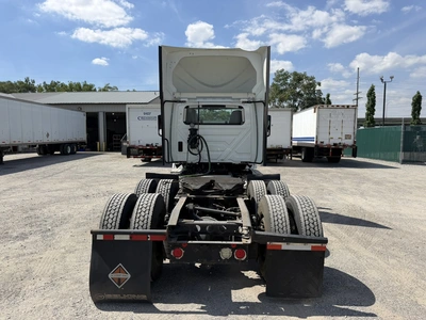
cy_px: 160
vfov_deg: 56.8
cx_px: 213
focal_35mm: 24
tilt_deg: -0.1
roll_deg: -0.5
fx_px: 295
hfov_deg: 71.6
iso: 80
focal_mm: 6.76
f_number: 1.78
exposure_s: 1/5319
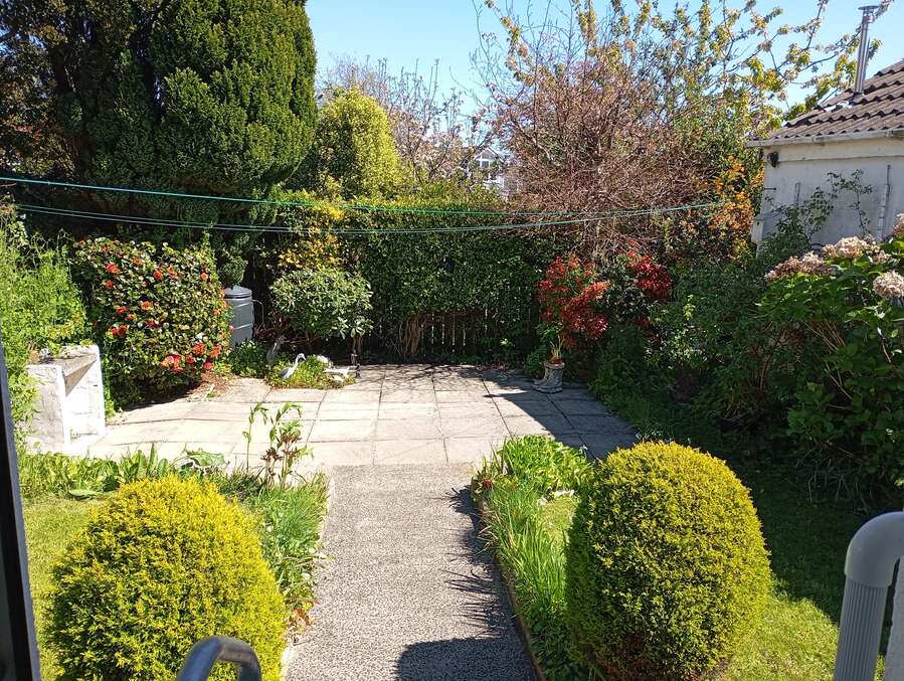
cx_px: 452
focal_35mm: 28
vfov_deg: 49.9
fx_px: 732
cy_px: 340
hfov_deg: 63.4
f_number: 1.8
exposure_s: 1/248
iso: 104
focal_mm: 4.27
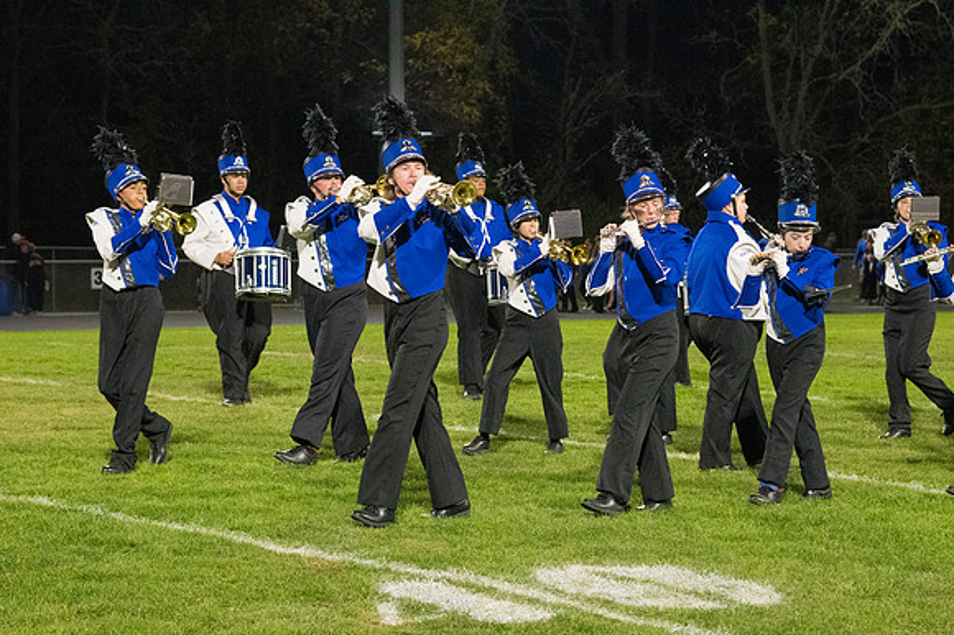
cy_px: 318
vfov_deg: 11.1
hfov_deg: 16.7
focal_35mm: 123
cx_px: 477
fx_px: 3258
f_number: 5
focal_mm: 82
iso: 5000
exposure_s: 1/400
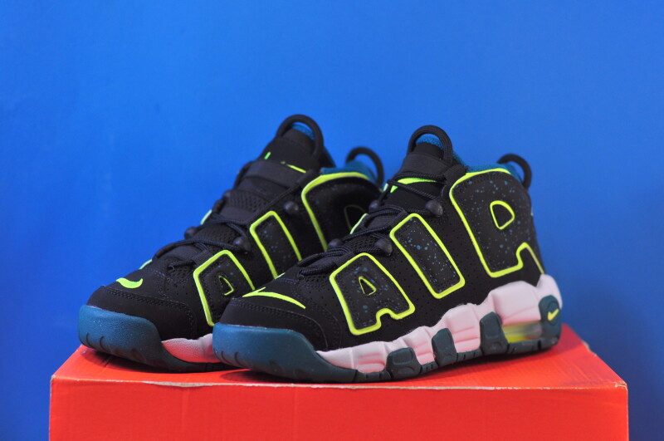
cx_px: 332
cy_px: 220
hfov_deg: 27.0
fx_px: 1381
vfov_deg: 18.1
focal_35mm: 75
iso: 250
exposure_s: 1/320
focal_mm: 50
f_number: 2.8
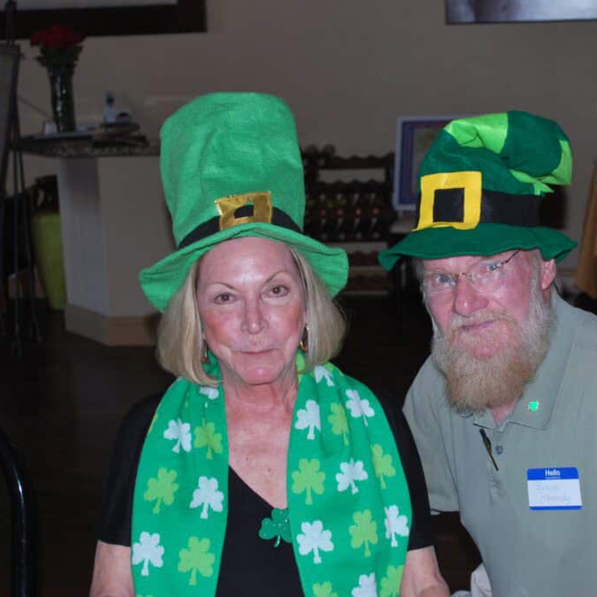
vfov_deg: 25.0
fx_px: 1346
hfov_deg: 24.9
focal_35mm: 69
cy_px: 299
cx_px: 382
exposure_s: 1/60
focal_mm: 36
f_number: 5.3
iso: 200
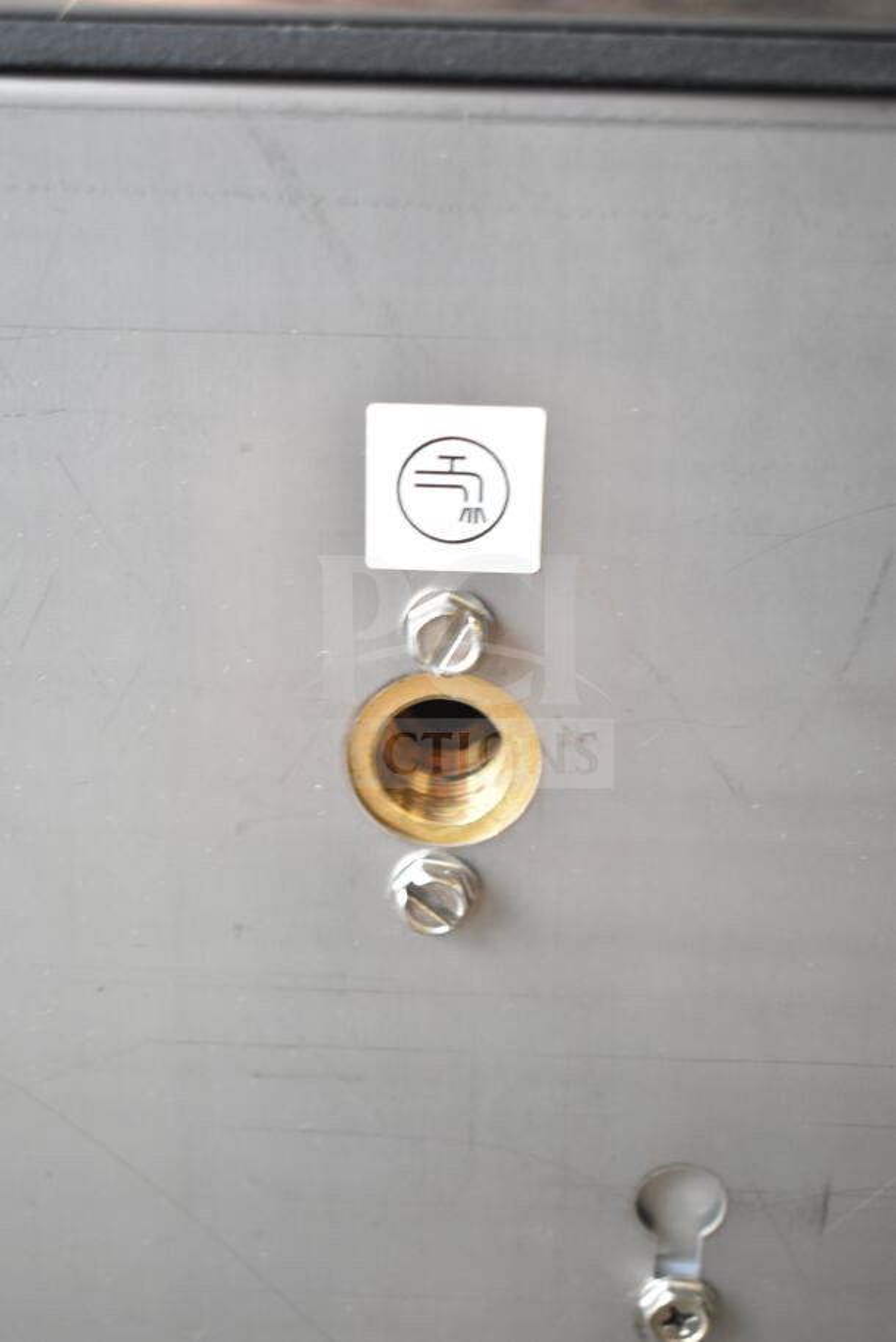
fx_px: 1902
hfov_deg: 26.5
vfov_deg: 38.9
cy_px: 671
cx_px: 448
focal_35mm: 51
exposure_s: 1/100
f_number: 4.8
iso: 1600
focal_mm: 34
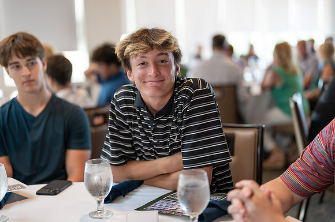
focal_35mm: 50
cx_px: 168
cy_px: 111
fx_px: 469
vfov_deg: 26.7
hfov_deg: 39.3
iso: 250
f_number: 1.2
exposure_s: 1/320
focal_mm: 50
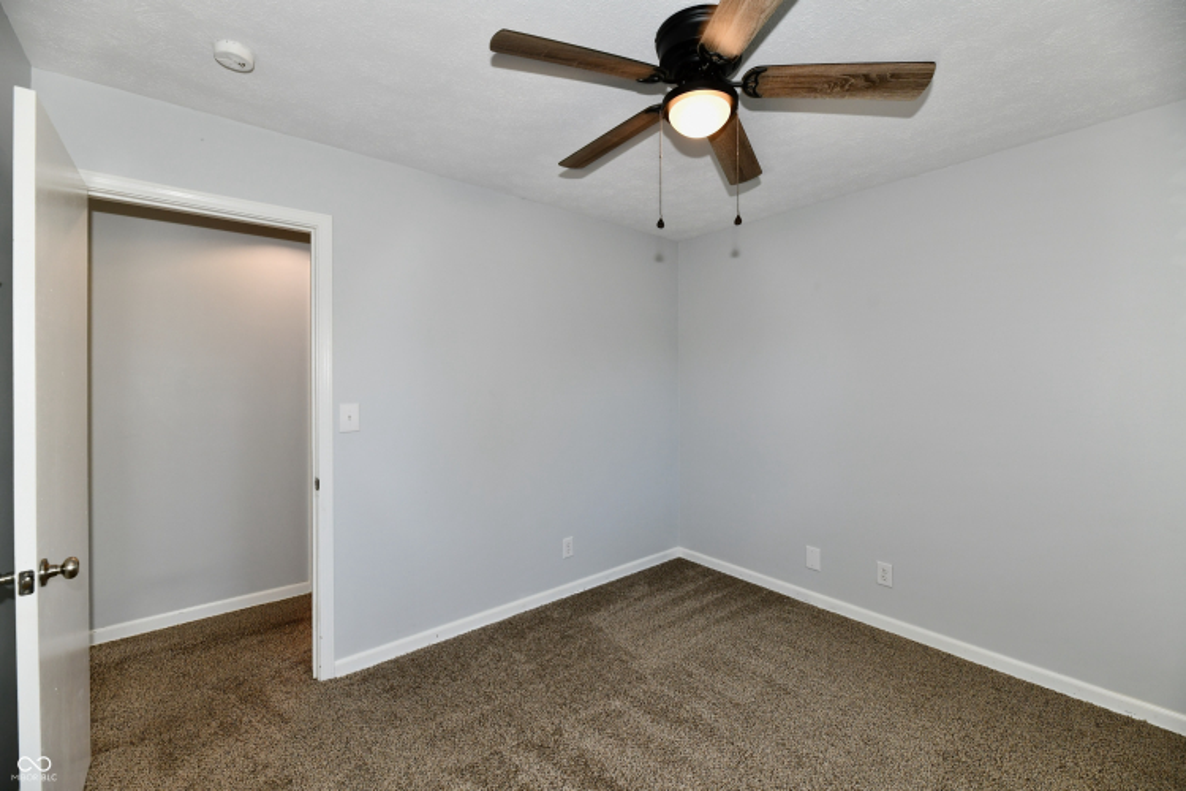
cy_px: 396
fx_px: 461
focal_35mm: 14
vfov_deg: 81.2
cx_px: 593
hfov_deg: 104.3
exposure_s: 1/60
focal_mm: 14
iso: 640
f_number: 6.3
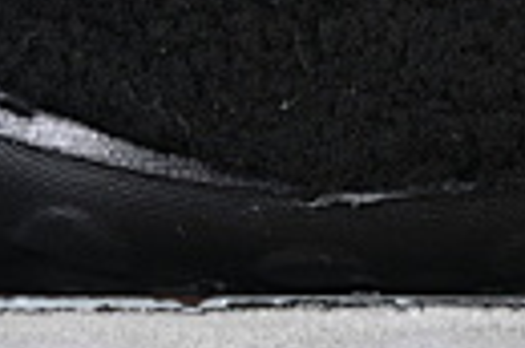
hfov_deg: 4.4
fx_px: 6736
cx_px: 755
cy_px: -378
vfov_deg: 2.9
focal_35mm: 463
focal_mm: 50
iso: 160
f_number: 6.3
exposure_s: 1/60
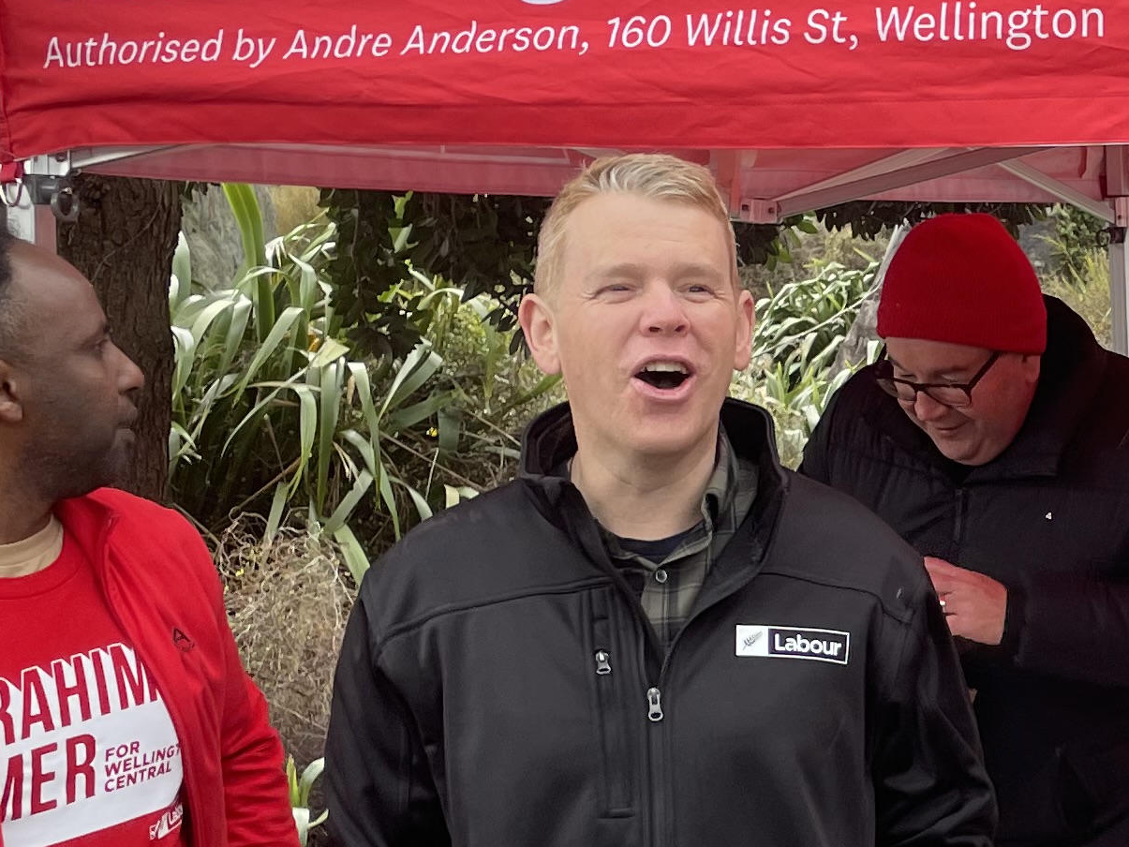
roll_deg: +0.7
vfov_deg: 17.0
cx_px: 1137
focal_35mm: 87
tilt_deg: -5.9
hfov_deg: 21.7
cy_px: 495
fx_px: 2838
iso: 32
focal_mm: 4.2
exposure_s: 1/232
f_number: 1.6
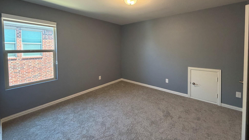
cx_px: 129
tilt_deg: -2.4
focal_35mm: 16
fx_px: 106
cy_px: 52
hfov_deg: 99.3
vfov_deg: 66.0
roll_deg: -0.3
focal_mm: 2.22
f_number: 2.2
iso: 250
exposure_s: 1/60
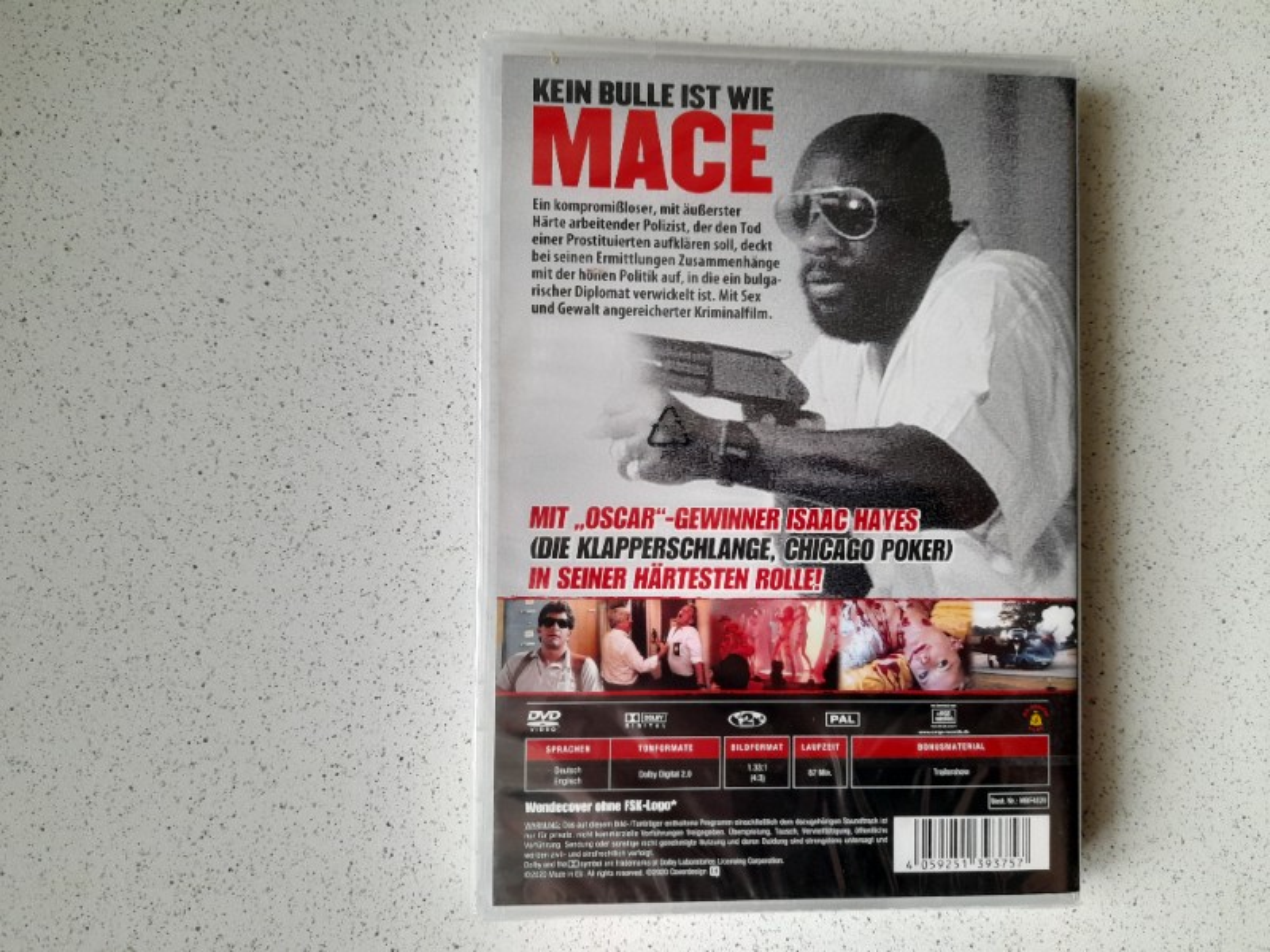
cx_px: 635
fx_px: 917
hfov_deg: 69.4
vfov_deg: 54.9
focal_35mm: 25
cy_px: 476
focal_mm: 4.6
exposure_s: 1/50
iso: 200
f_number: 2
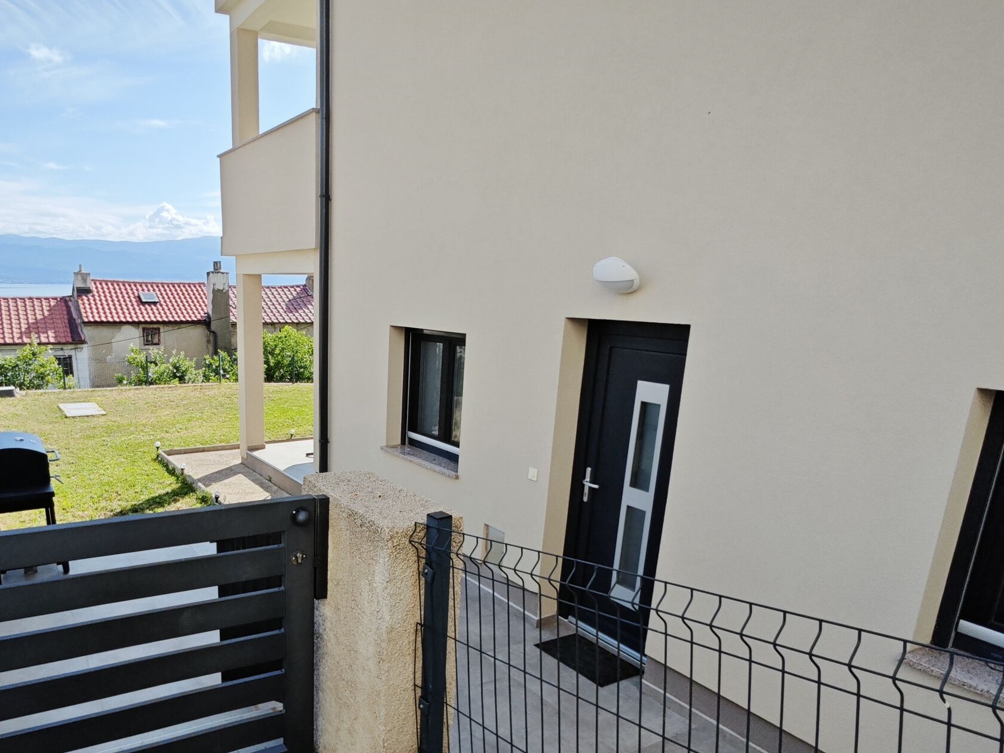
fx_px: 725
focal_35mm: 25
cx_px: 335
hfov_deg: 67.5
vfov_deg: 54.1
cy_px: 482
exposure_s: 1/1464
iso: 50
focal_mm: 1.91
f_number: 2.2
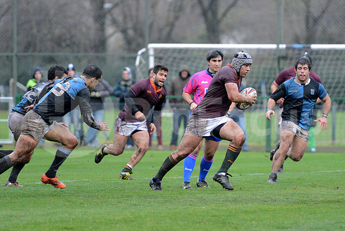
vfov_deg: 5.1
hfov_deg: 7.6
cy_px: 116
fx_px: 2588
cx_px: 172
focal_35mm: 270
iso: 5000
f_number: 4
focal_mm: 270
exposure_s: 1/500
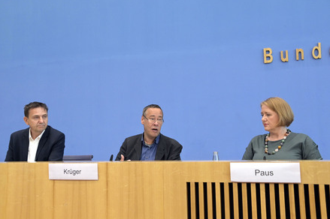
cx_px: 161
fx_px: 339
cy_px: 109
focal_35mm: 37
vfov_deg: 35.9
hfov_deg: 51.9
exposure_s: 1/640
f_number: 7.1
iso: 6400
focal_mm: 36
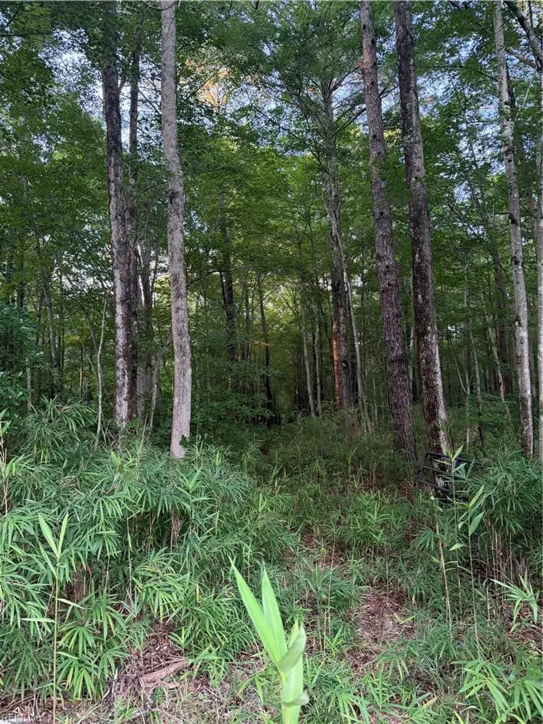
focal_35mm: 24
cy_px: 362
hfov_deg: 56.8
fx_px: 502
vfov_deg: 71.6
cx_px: 272
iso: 250
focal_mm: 6.76
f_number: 1.78
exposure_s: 1/60
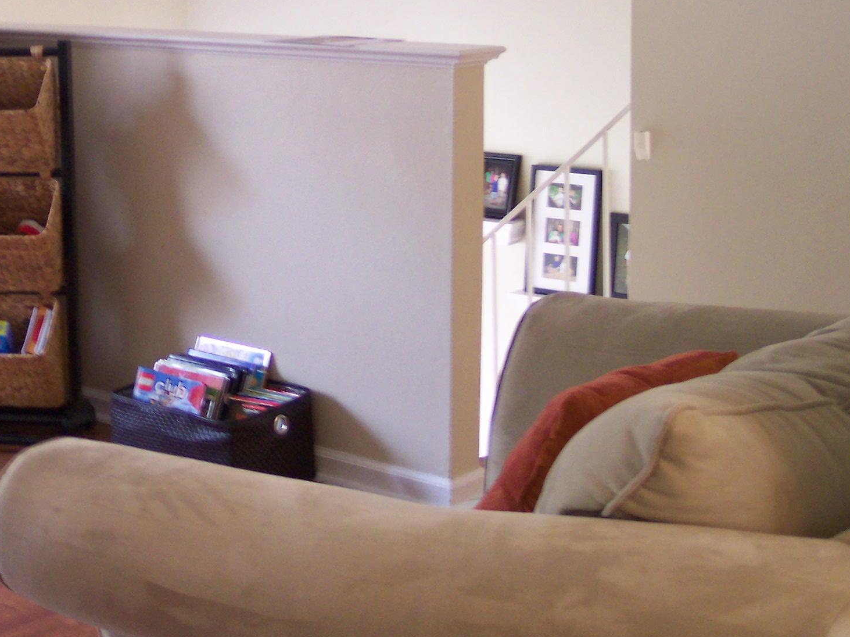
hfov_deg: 28.4
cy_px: 84
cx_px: 167
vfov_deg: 21.5
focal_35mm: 67
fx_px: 1645
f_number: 2.8
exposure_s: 1/15
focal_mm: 8
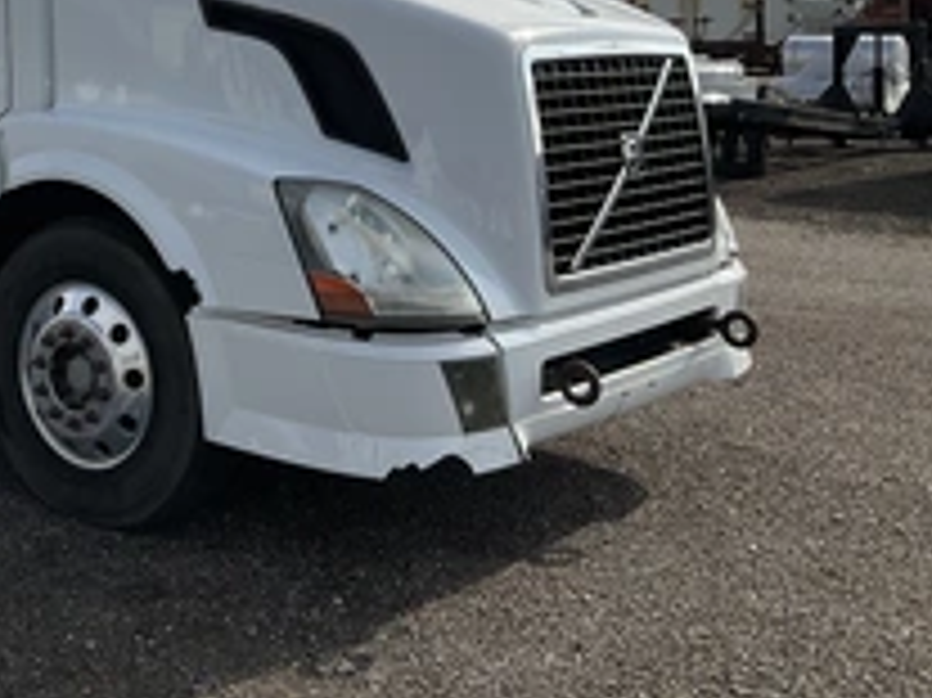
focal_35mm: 56
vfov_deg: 25.1
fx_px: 1507
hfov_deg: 32.2
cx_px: 45
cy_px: 45
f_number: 1.8
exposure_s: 1/2801
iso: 25
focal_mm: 3
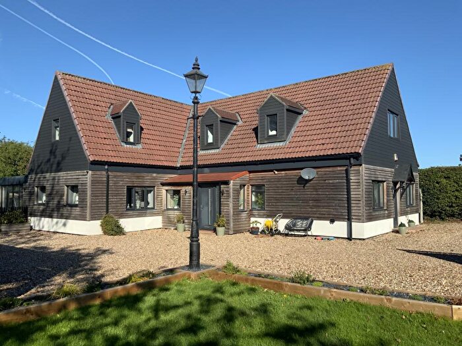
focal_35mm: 29
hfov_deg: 61.7
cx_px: 231
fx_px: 387
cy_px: 173
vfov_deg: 48.2
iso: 20
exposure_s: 1/1984
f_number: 1.8
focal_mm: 3
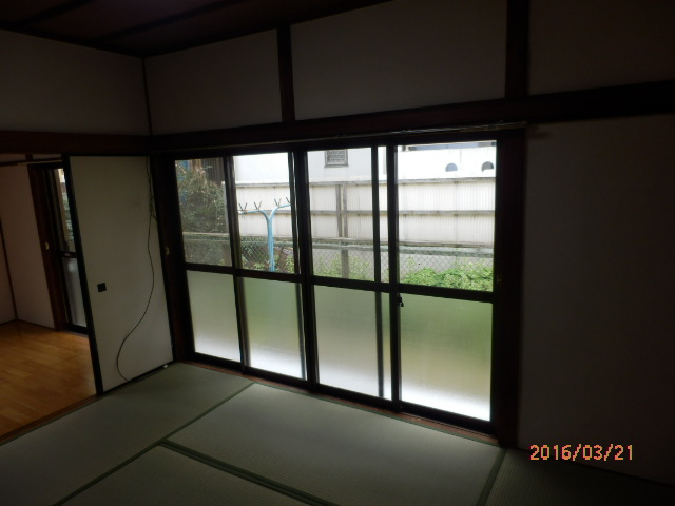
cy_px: 253
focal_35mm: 24
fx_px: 468
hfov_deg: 71.6
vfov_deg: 56.8
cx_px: 338
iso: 80
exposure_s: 1/100
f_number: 3
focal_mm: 4.2
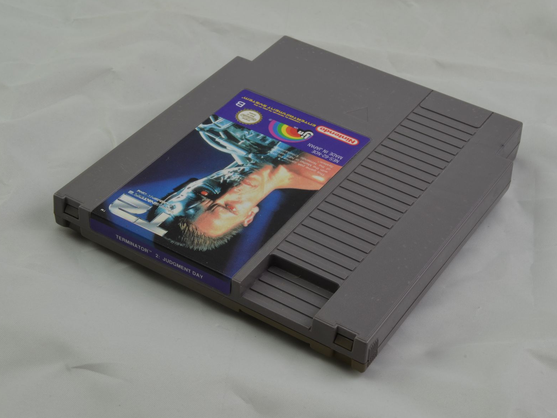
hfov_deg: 29.4
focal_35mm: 66
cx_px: 309
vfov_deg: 22.3
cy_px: 208
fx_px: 1062
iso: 100
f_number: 20
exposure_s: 1/2.5
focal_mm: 40
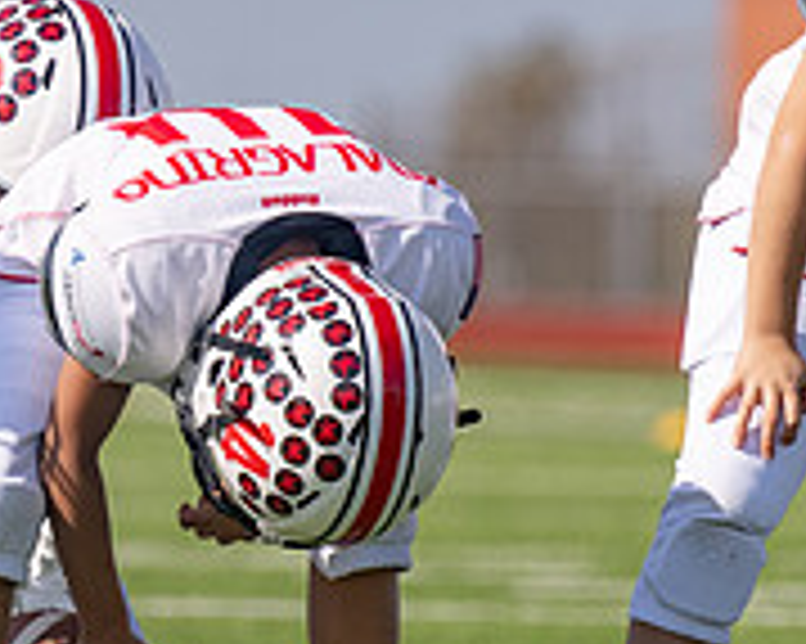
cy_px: 311
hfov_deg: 2.7
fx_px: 17285
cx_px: 108
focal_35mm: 725
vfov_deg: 2.1
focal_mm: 223
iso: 160
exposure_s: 1/3200
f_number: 4
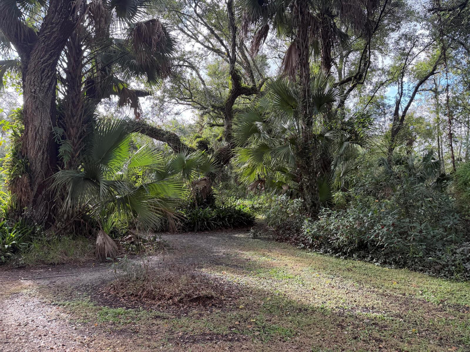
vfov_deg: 56.8
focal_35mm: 24
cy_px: 176
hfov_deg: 71.6
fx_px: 326
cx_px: 235
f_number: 1.78
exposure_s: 1/263
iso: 80
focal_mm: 6.76
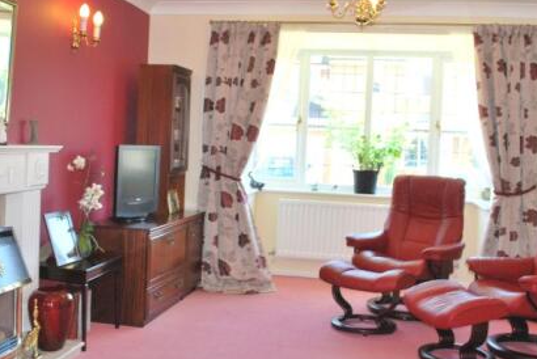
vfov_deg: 31.2
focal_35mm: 43
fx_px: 642
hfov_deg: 45.3
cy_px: 155
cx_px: 235
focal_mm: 18
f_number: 5.6
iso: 400
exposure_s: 1/80
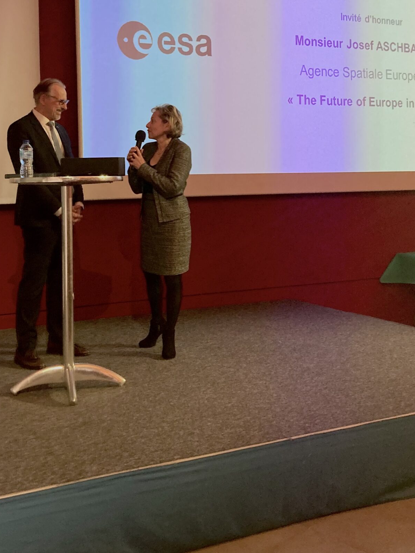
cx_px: 168
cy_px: 175
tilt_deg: +1.3
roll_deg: +0.3
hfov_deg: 32.1
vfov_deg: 41.4
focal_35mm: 45
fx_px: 719
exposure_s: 1/50
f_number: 1.8
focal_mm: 3.99
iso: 250
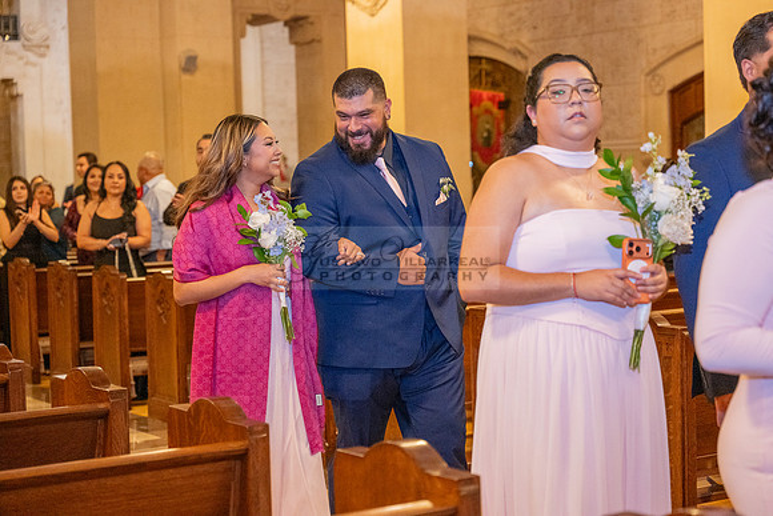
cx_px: 386
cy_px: 258
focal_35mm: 70
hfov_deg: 28.8
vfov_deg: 19.5
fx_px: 1503
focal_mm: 70
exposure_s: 1/200
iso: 2000
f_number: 3.5
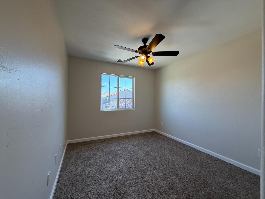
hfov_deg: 102.1
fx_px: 107
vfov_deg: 85.7
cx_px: 132
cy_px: 100
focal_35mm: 14
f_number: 2.2
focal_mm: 2.22
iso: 64
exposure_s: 1/126
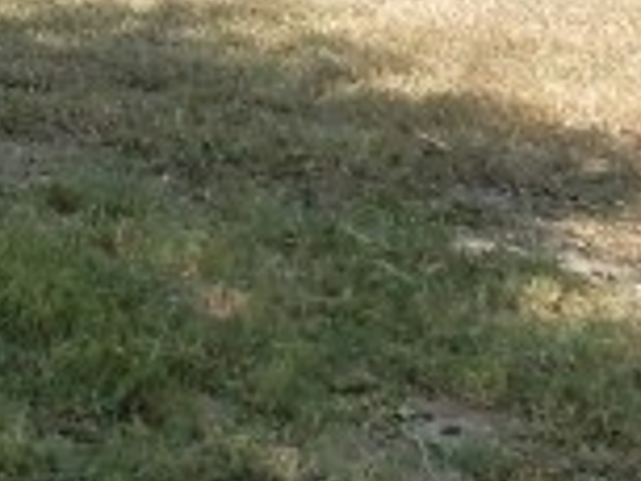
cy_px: -698
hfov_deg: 10.8
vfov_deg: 8.2
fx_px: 3095
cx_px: -620
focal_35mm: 167
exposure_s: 1/640
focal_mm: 4.5
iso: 125
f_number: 3.7
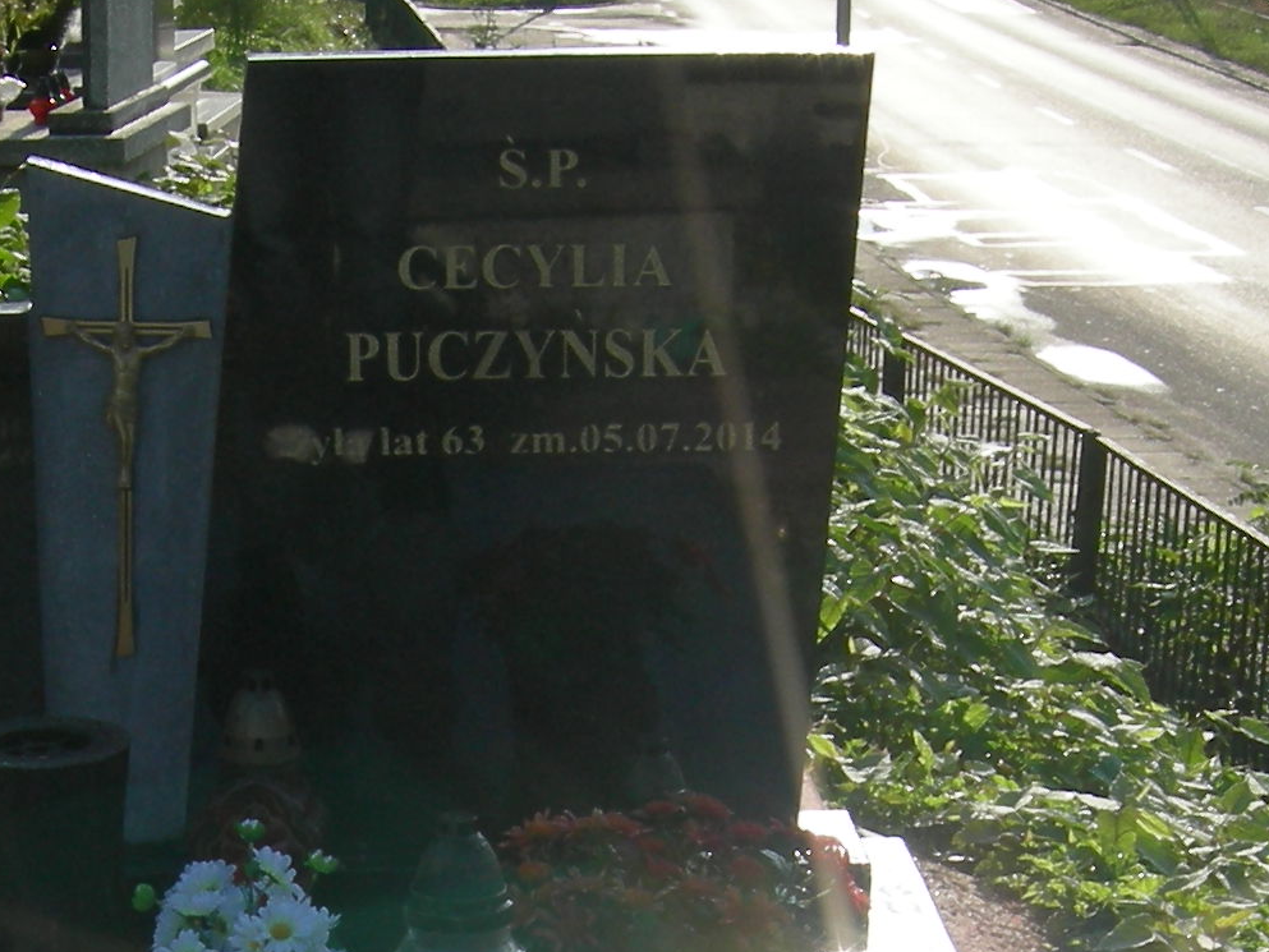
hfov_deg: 20.7
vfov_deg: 15.2
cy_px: 1136
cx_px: 295
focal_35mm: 94
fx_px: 3446
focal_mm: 7.5
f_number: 6
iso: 64
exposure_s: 1/305
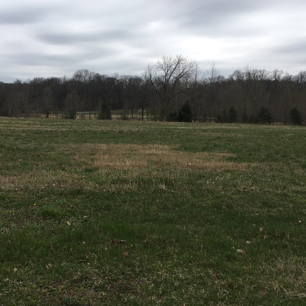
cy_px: 149
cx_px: 119
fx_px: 360
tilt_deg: -4.5
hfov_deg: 45.7
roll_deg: -0.1
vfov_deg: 46.0
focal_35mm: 36
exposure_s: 1/1221
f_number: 2.2
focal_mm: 4.15
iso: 25
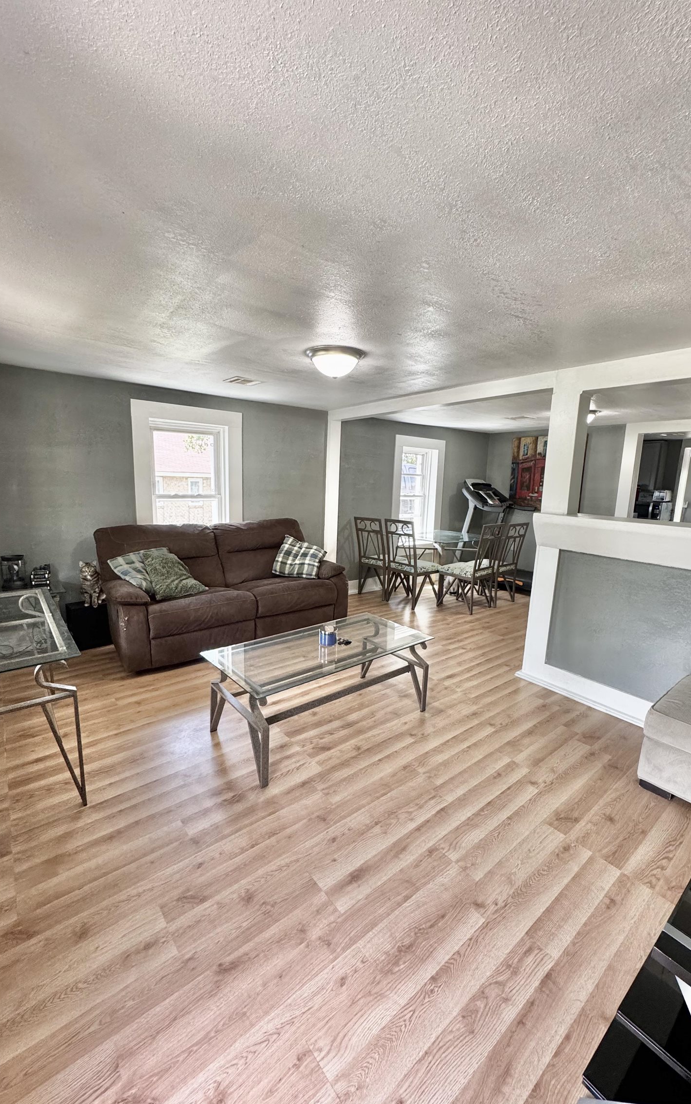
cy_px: 557
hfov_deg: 74.8
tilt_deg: -9.8
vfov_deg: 101.5
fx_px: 452
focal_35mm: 15
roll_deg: -1.8
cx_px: 342
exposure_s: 1/120
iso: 250
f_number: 2.2
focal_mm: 2.22
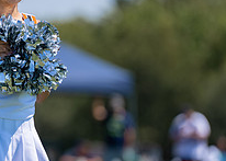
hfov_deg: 3.4
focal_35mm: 590
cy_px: 89
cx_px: 12
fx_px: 3786
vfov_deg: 2.4
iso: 100
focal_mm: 200
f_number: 2.8
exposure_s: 1/2500
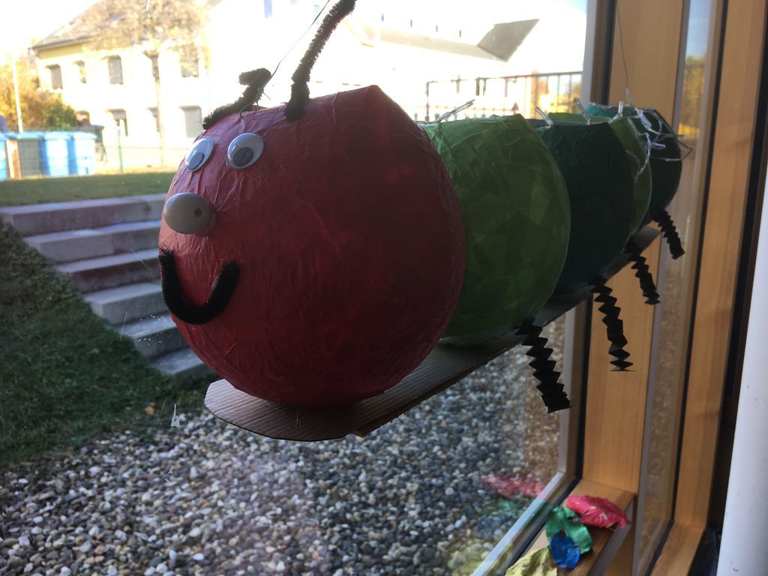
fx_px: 643
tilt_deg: -12.9
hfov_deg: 61.7
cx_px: 384
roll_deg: +0.6
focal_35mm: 29
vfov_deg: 48.2
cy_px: 288
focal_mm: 4.15
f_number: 2.2
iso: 25
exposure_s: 1/121
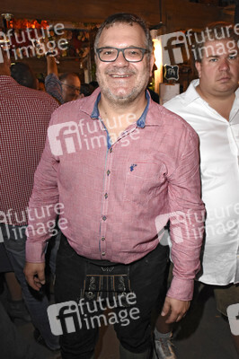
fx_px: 269
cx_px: 120
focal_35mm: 27
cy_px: 180
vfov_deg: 67.4
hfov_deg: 47.9
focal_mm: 18
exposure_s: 1/60
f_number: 6.3
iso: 3200
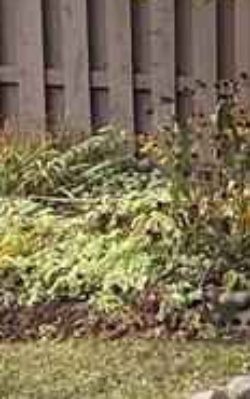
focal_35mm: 82
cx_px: 606
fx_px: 892
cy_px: 235
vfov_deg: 25.2
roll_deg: -2.3
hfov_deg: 12.4
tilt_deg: -5.2
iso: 100
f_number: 2.2
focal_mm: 2.22
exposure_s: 1/99
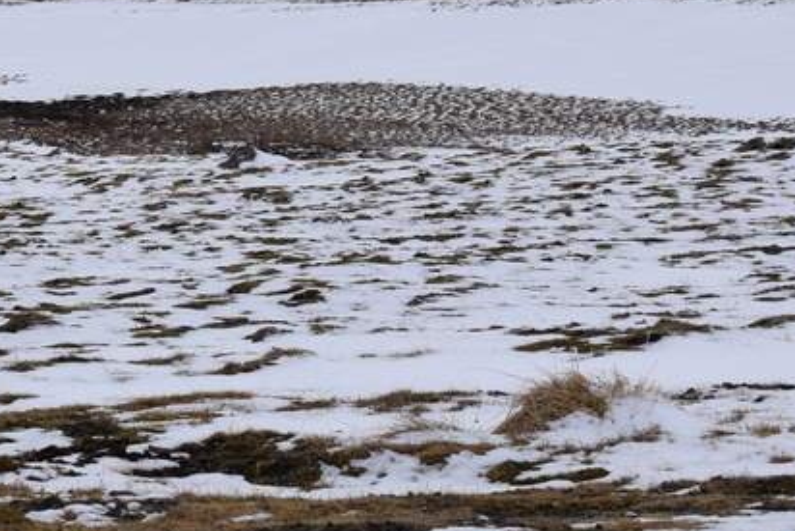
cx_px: -52
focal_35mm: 205
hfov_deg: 9.9
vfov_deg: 6.7
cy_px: -78
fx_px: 4534
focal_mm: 55
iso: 200
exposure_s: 1/500
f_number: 11
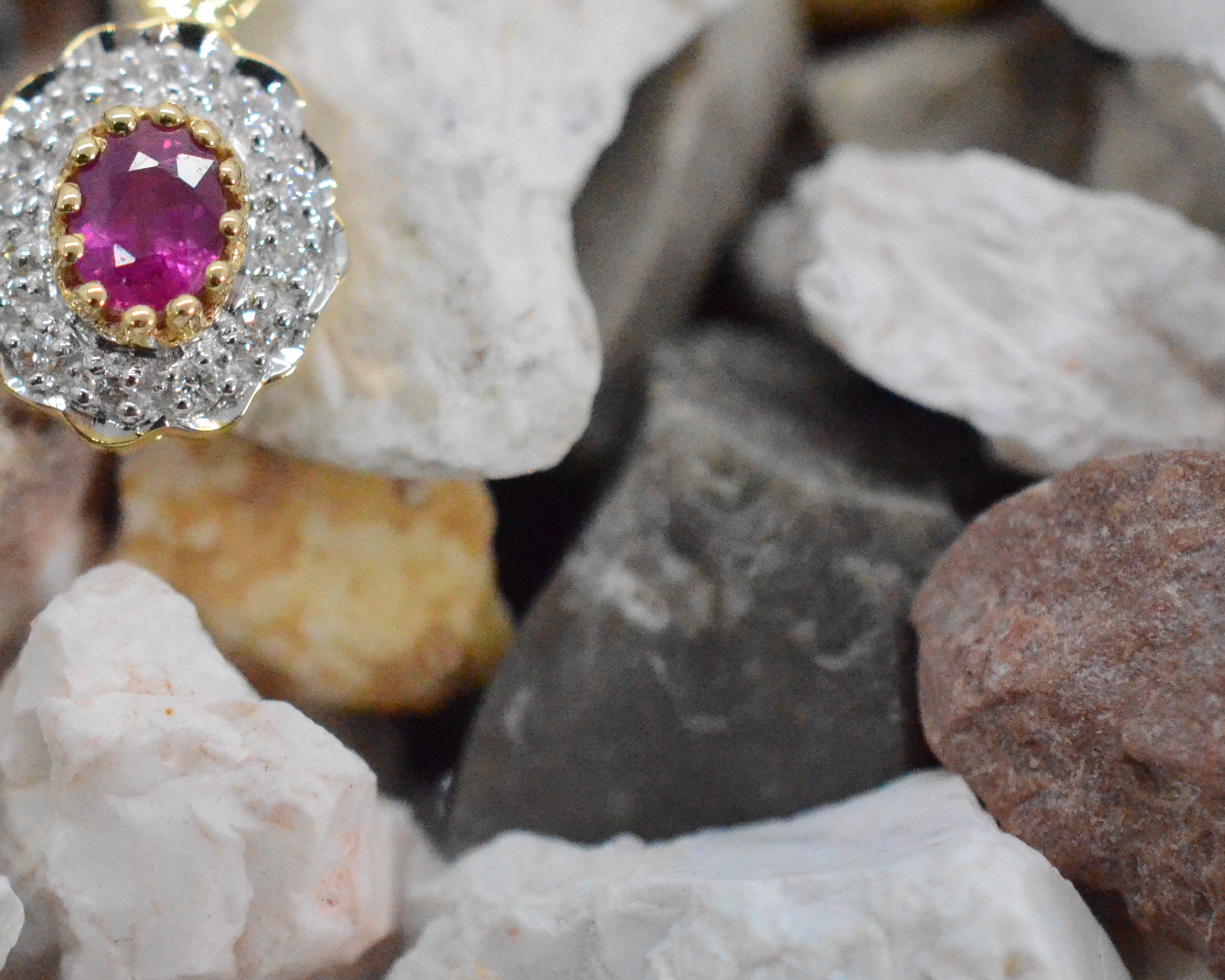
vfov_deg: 11.6
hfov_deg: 14.3
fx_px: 4822
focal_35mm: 133
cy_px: 175
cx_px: 132
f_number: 6.3
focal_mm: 40
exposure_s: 1/2500
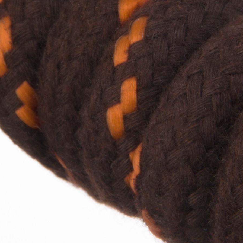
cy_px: 54
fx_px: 5083
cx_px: 154
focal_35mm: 640
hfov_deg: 2.7
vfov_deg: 2.7
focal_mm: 105
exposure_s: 1/125
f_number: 22
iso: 125
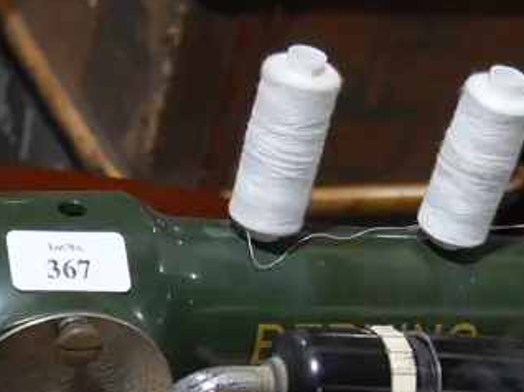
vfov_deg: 11.0
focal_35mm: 129
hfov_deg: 15.3
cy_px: 601
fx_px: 1951
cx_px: 206
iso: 400
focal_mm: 20
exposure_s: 1/60
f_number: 4.5
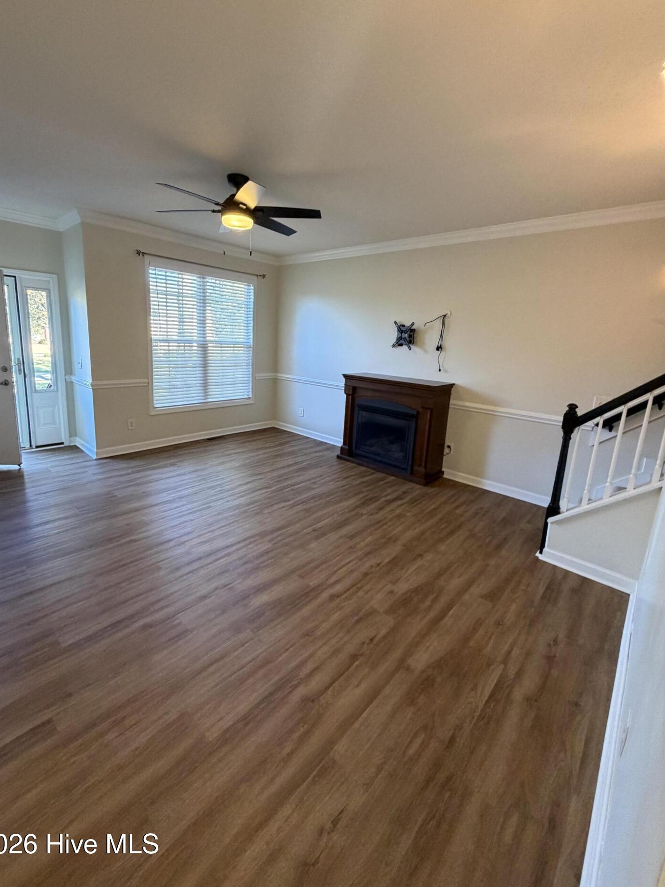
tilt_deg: -11.2
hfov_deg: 81.7
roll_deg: -2.9
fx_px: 384
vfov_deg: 98.0
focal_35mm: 15
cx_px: 313
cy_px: 412
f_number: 2.2
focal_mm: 2.22
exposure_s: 1/60
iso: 250
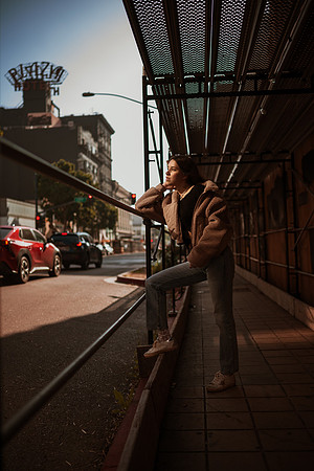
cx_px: 157
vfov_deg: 54.4
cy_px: 236
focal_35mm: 35
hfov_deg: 37.9
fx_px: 458
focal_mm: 35
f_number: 1.8
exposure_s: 1/1250
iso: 50
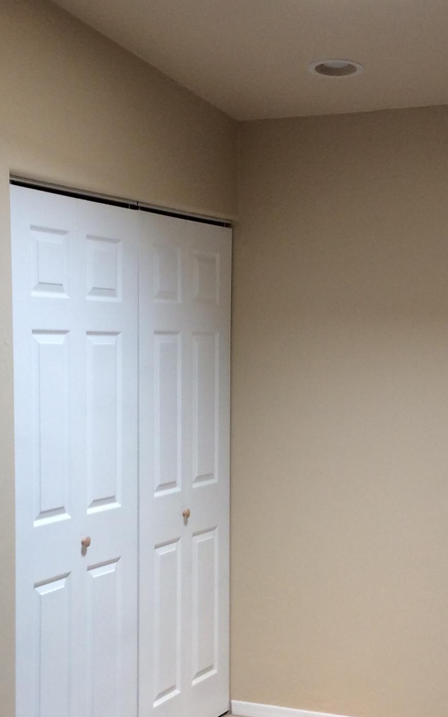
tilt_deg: -3.7
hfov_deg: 20.6
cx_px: 255
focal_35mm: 63
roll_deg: +0.0
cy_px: 439
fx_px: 1230
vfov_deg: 32.3
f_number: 2.4
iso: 40
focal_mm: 3.3
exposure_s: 1/60
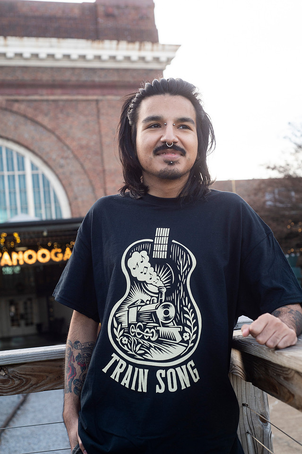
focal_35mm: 50
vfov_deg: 39.6
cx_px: 151
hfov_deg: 27.0
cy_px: 227
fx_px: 630
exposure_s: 1/200
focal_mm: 50
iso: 800
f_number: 5.6
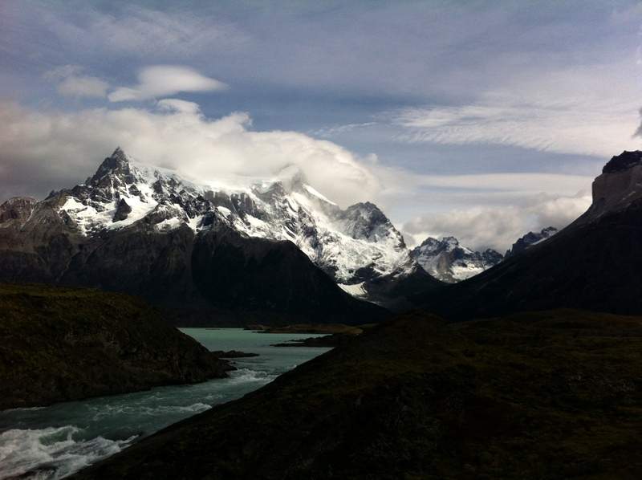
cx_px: 321
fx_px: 648
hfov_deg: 52.7
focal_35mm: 35
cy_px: 240
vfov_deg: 40.6
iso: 80
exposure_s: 1/5027
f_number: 2.8
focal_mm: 3.85
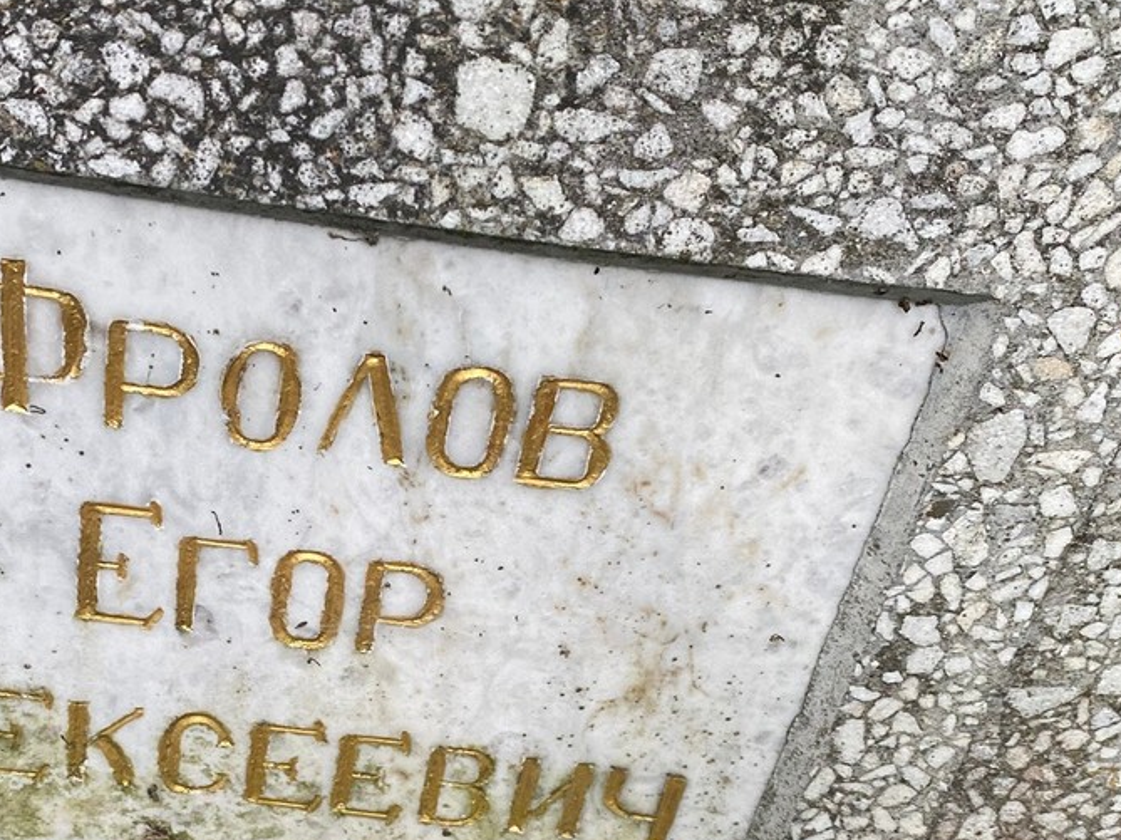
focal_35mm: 56
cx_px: 338
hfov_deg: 33.9
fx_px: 1813
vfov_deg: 25.7
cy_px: 644
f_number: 1.8
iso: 50
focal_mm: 4.25
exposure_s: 1/122
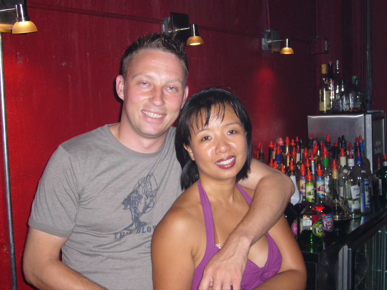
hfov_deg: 38.2
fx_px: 559
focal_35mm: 50
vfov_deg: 29.1
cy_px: 145
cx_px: 194
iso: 200
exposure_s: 1/60
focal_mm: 8.3
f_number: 3.3
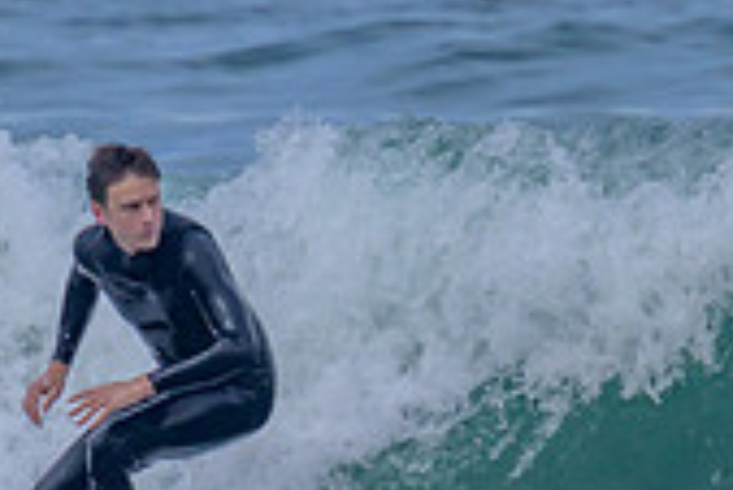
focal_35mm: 3690
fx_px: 75195
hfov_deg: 0.6
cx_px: 453
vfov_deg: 0.4
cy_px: 373
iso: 720
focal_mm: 800
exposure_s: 1/2000
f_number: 11
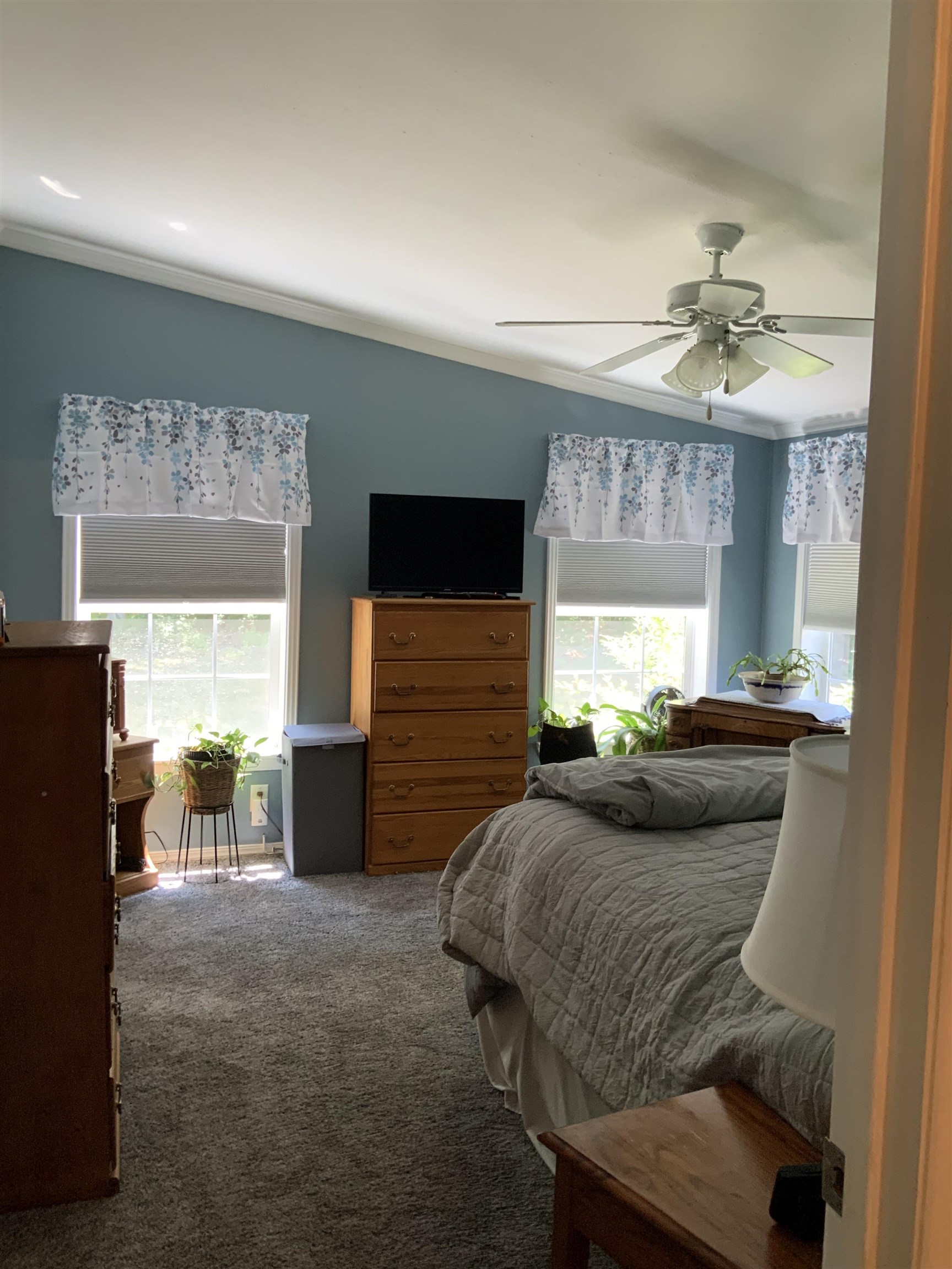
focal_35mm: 29
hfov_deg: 48.2
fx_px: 1063
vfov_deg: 61.7
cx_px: 476
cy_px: 634
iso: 125
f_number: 1.8
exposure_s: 1/60
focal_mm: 3
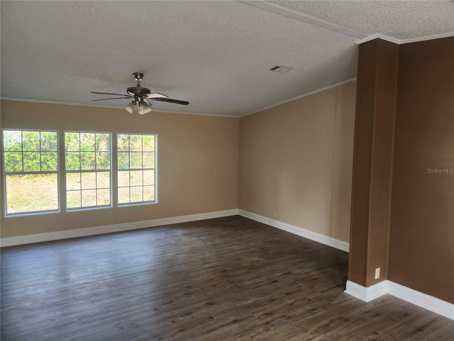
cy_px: 170
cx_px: 227
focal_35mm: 23
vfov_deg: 58.9
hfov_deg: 73.9
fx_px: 302
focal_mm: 5.54
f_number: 1.8
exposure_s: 1/180
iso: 160
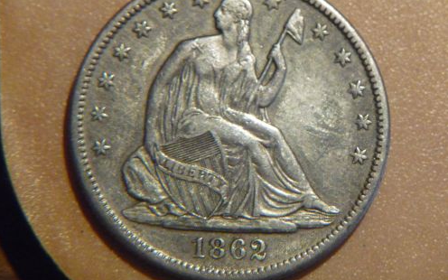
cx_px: 223
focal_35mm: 202
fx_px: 2466
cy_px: 125
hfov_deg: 10.4
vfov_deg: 6.5
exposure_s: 1/50
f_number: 4.8
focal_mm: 32.3
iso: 800
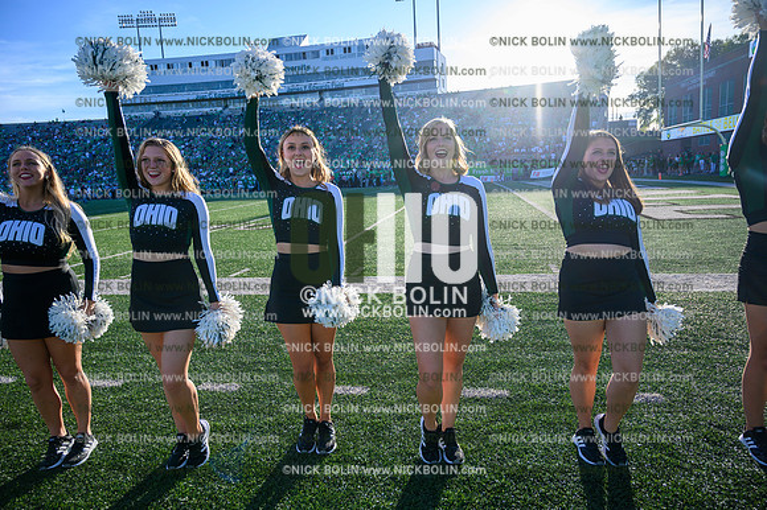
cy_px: 255
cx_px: 384
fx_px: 511
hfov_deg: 73.8
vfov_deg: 53.1
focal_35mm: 24
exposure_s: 1/640
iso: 125
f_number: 4
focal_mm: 24
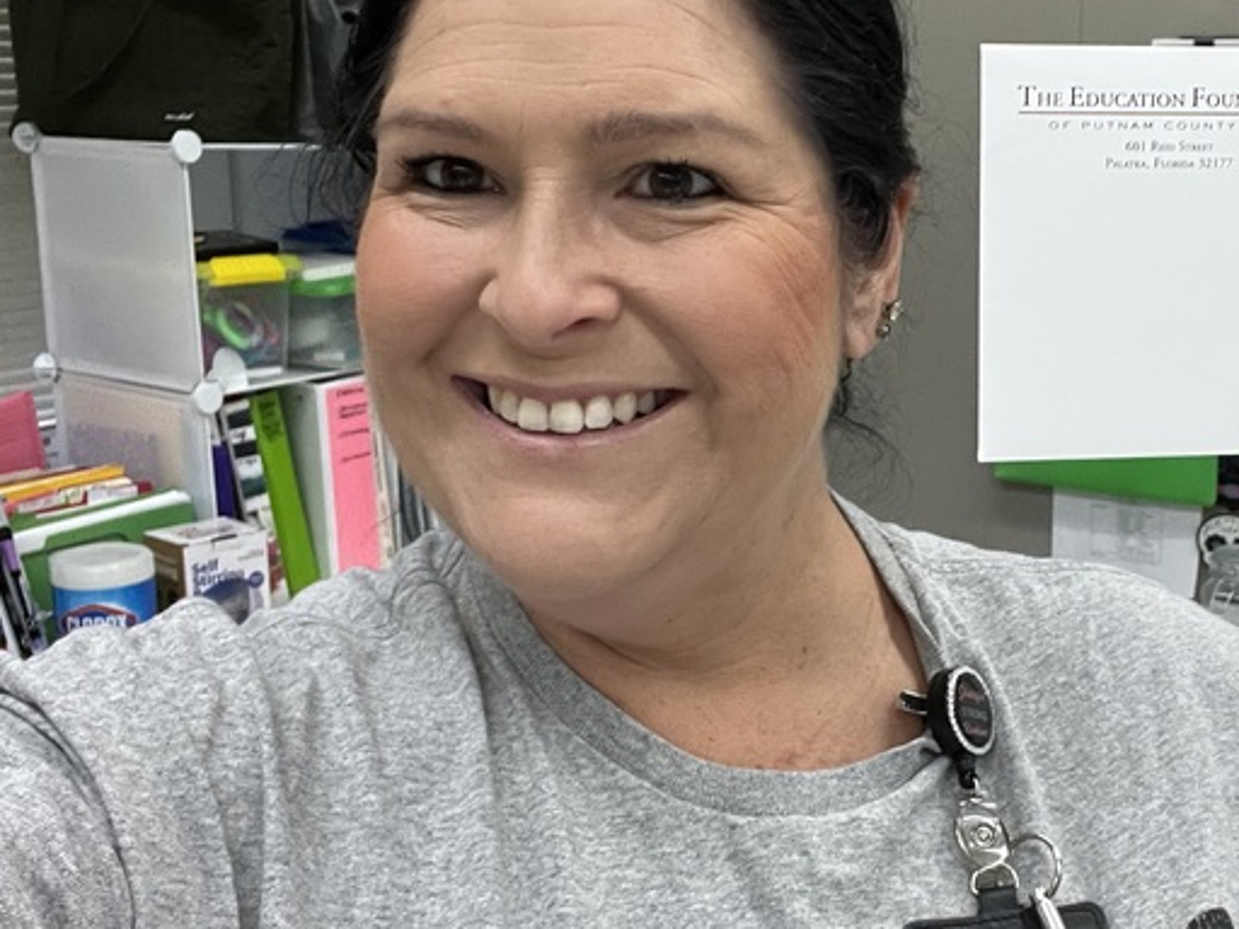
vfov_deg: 31.5
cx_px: 968
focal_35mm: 46
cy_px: 469
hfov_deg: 39.8
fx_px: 1646
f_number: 2.2
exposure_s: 1/60
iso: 200
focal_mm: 2.71
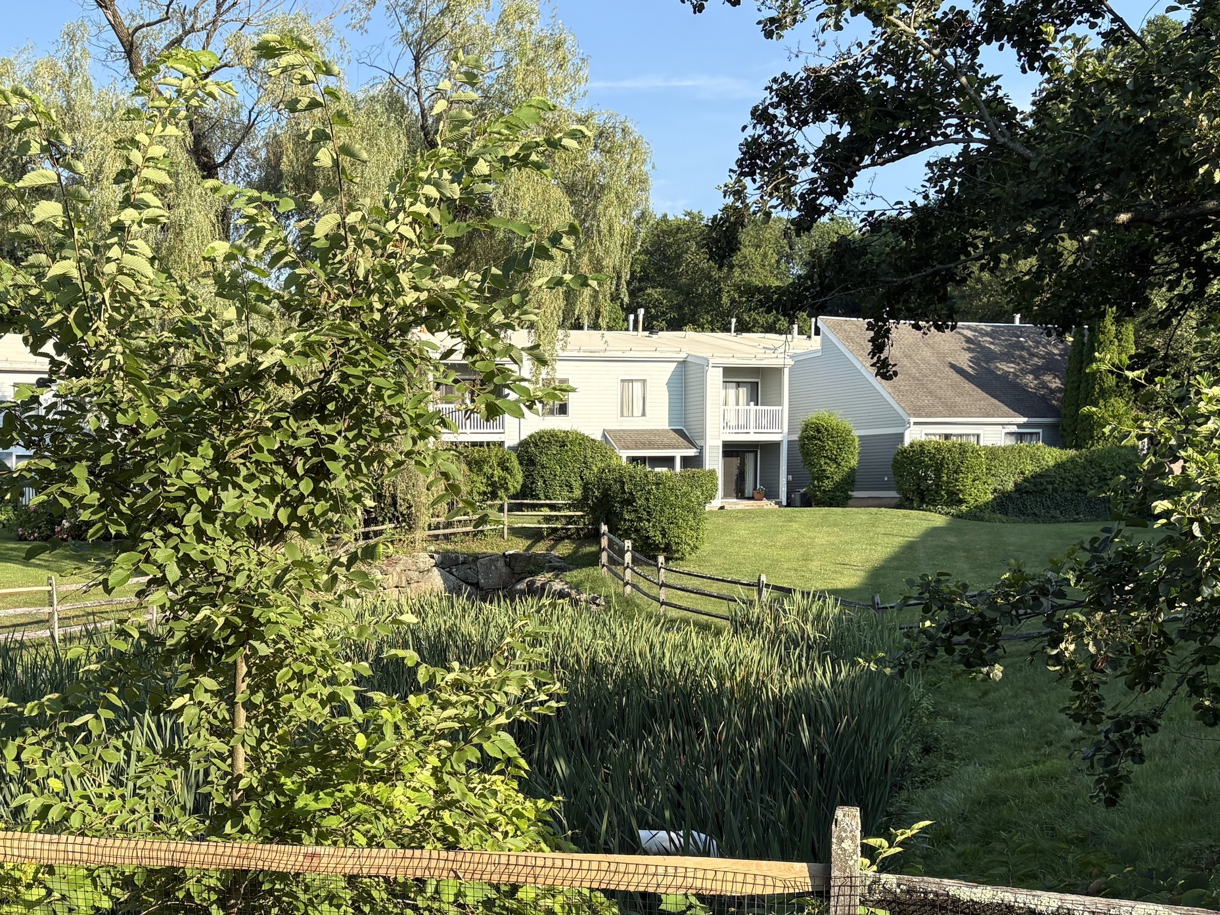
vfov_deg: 33.3
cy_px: 612
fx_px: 1516
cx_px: 339
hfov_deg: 42.8
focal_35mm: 43
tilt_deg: -4.2
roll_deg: +1.1
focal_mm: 5.96
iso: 50
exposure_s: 1/1081
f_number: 1.6
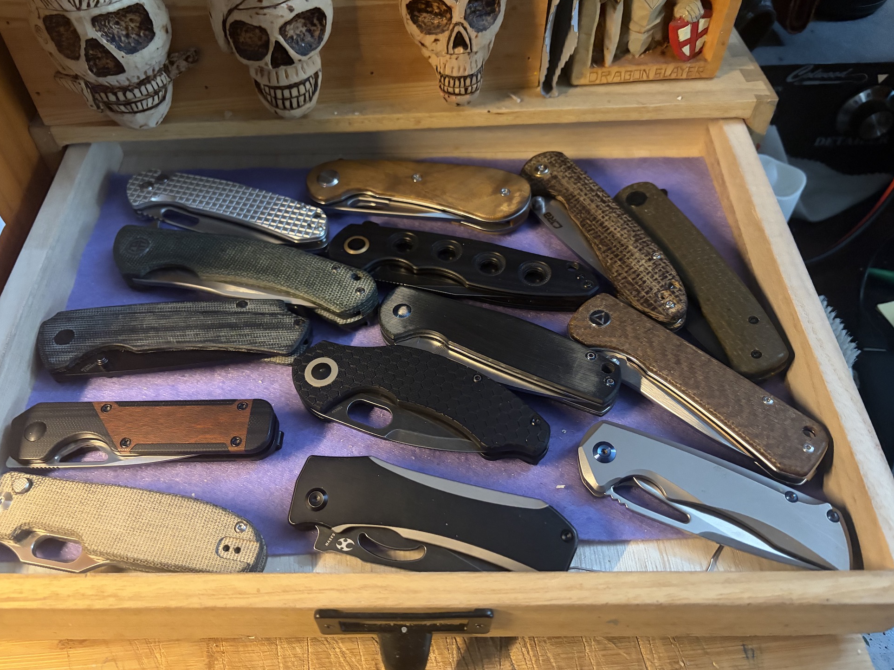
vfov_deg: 51.3
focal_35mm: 27
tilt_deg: -49.5
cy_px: 342
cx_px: 431
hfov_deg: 65.3
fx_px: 697
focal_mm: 5.96
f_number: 1.6
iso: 800
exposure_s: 1/30
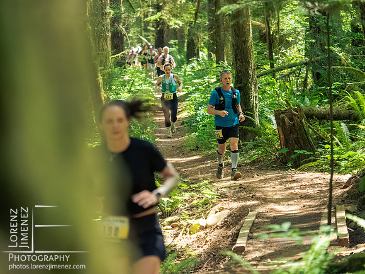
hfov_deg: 9.0
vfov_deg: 6.8
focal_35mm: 220
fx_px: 2320
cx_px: 182
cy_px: 137
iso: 5000
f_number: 2.8
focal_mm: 110
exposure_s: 1/800
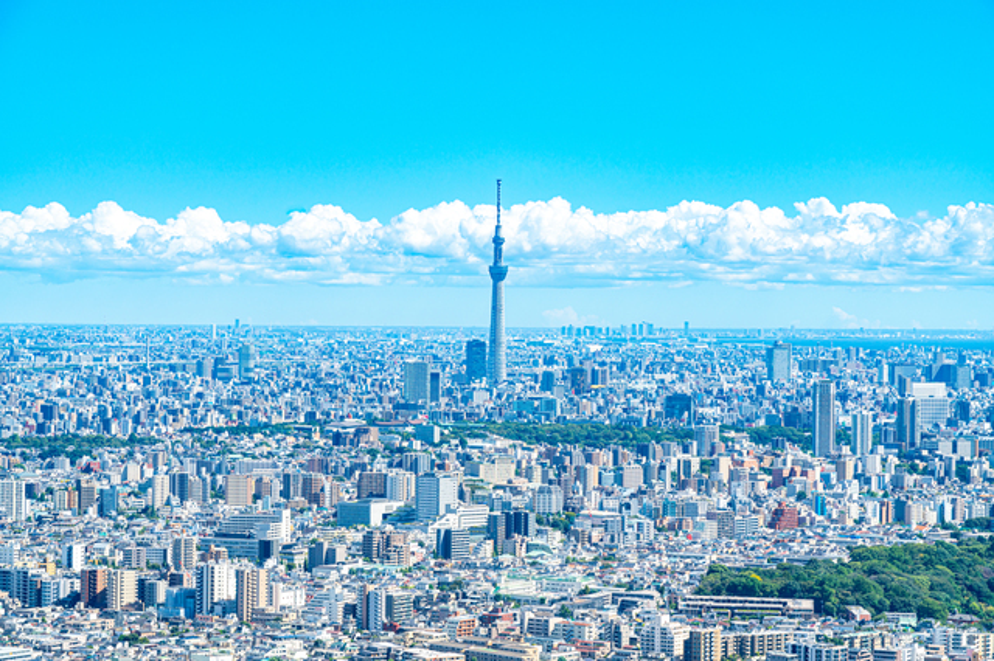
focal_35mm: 105
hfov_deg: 19.5
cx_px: 497
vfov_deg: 13.0
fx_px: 2898
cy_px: 330
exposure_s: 1/400
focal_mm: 105
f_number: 8
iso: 100
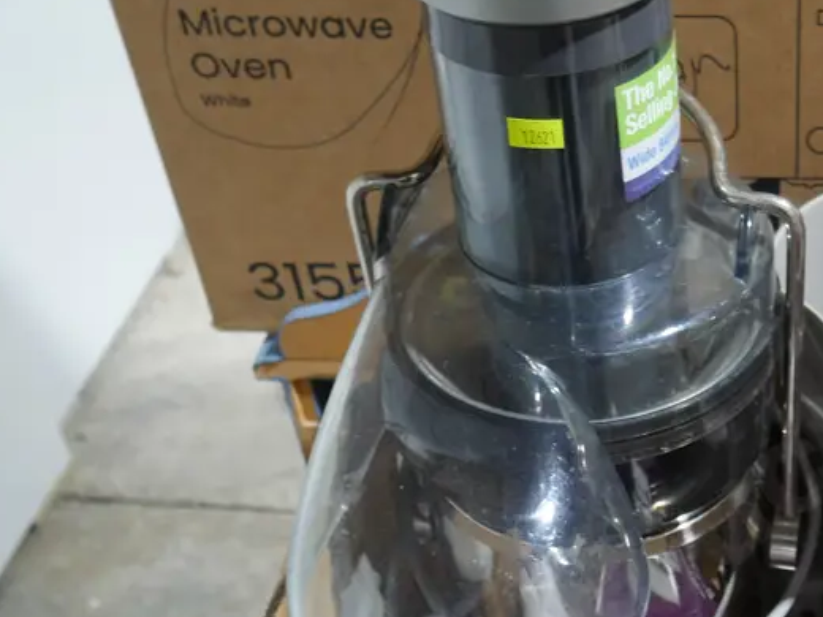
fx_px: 1498
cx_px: 741
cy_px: 515
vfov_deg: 22.9
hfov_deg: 29.5
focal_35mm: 63
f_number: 3.6
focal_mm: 16
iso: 500
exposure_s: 1/60
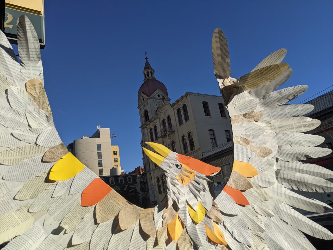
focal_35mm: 27
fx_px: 260
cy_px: 125
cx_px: 166
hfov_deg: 65.3
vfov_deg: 51.4
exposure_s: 1/4695
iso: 47
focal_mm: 4.44
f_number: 1.8
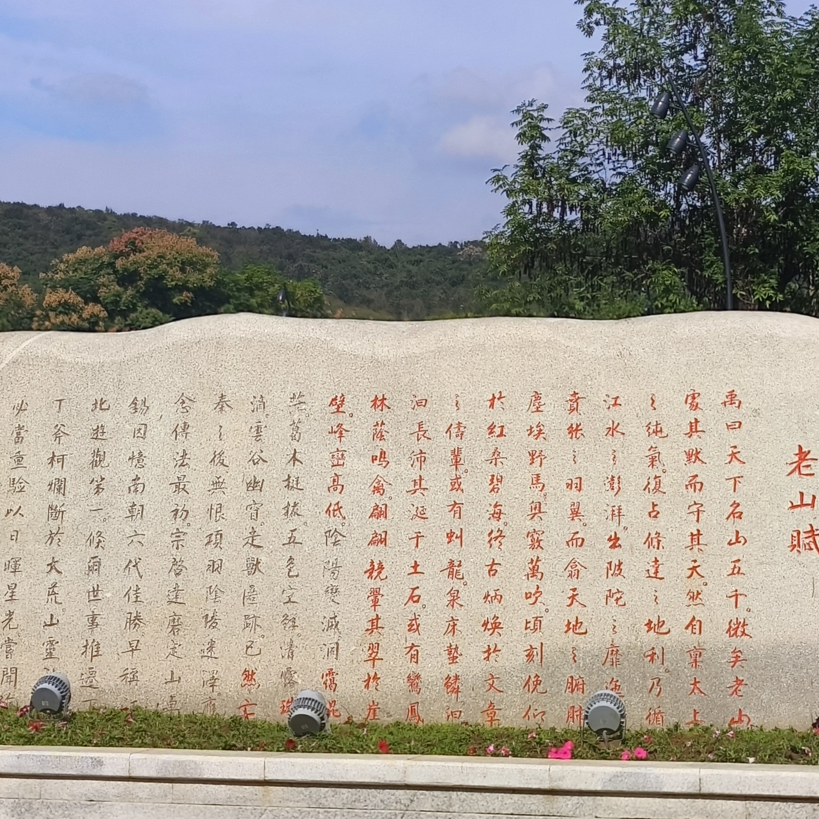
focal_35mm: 91
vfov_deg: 19.0
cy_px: 208
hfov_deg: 19.1
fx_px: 2436
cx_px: 337
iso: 100
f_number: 1.75
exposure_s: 1/1562
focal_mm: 5.5
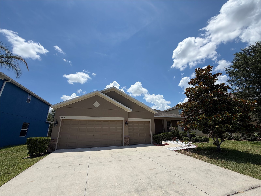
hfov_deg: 102.1
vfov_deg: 85.7
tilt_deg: +18.3
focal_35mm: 14
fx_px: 106
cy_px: 98
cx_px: 130
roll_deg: +1.2
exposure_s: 1/1464
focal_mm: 2.22
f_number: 2.2
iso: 20
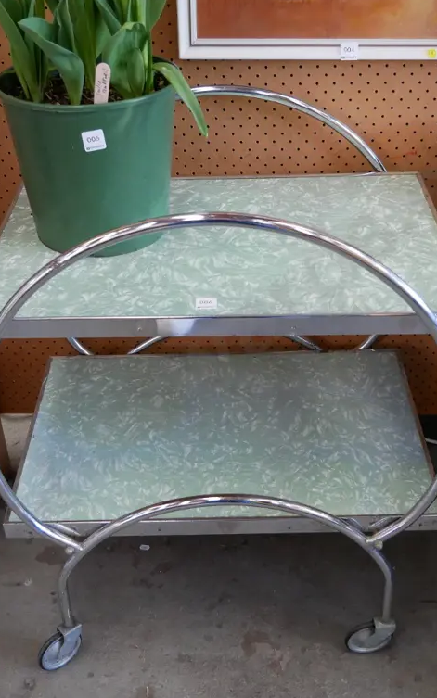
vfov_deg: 41.0
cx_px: 220
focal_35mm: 49
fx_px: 933
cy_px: 351
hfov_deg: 26.4
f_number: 4
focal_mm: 17
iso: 1250
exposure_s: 1/60
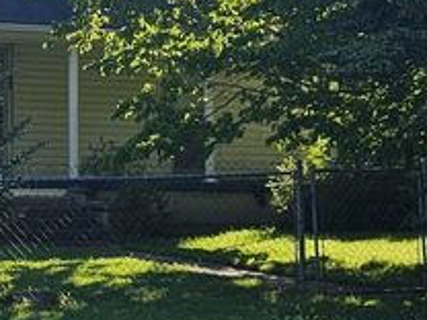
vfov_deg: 12.8
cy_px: -62
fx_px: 1394
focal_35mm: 113
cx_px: -60
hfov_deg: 16.8
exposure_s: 1/468
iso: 10
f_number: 1.7
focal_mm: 6.3
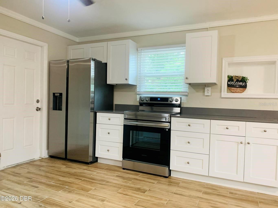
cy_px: 104
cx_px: 139
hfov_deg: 67.3
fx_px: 209
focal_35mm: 26
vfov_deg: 53.1
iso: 250
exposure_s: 1/60
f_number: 1.8
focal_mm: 4.25
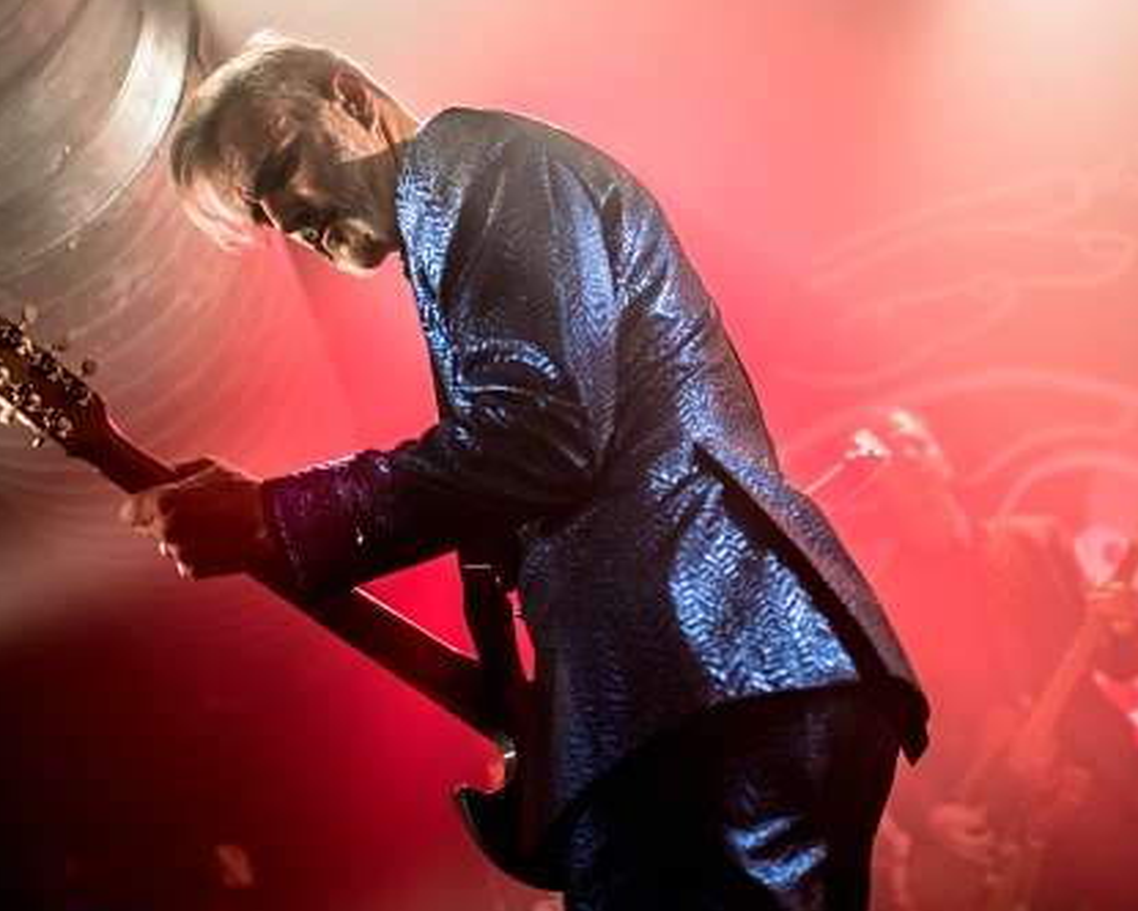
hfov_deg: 33.0
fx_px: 1920
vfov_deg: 26.6
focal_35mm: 57
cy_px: 320
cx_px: 658
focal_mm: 35
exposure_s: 1/320
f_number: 1.4
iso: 320
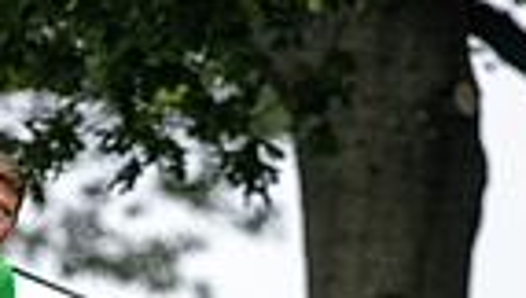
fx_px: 13789
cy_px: 673
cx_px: 70
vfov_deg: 1.2
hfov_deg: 2.2
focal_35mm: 987
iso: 160
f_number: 5
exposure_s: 1/500
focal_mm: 300
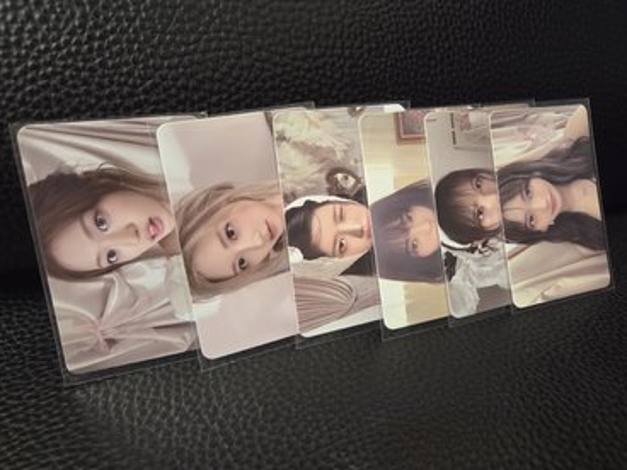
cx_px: 320
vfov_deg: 54.9
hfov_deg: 69.4
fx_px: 453
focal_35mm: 25
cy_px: 226
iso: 1000
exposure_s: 1/120
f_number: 1.8
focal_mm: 5.4
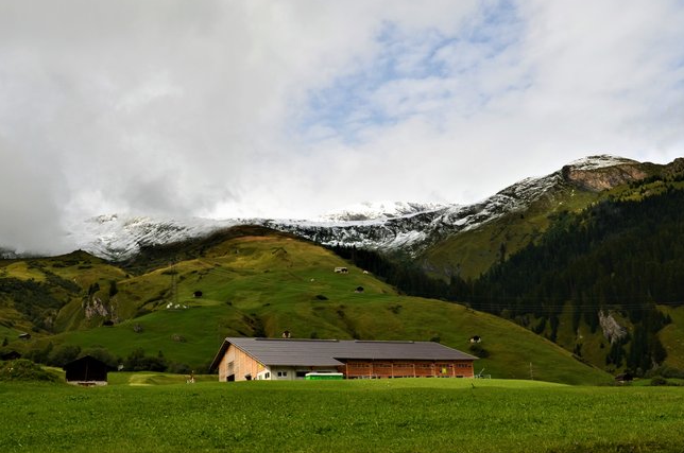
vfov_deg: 32.5
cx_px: 355
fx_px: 778
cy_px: 201
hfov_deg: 47.5
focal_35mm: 41
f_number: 10
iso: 320
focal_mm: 22
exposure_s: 1/250
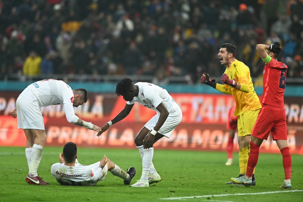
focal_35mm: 300
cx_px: 152
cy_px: 101
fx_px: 2525
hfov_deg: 6.9
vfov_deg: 4.6
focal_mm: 300
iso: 4000
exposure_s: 1/3200
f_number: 2.8
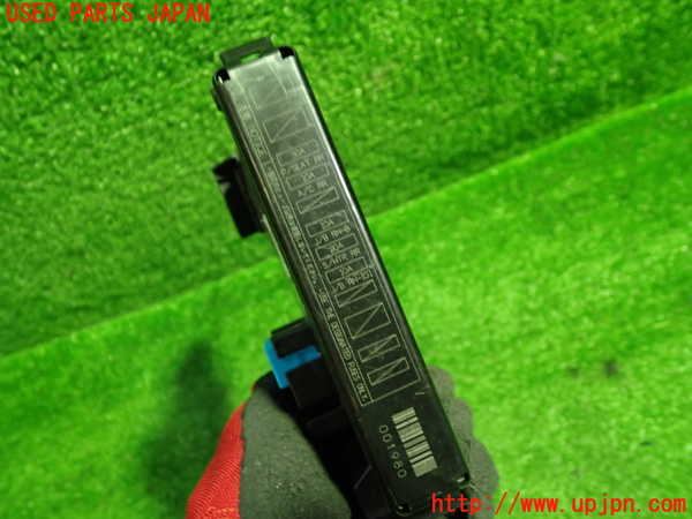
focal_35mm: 30
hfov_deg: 60.0
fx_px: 600
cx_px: 346
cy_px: 260
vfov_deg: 46.8
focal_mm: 5.4
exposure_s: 1/30
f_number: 2.3
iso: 500
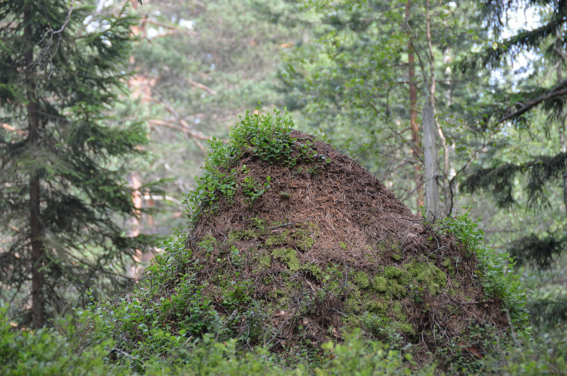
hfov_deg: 12.3
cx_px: 284
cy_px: 188
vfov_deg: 8.1
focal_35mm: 168
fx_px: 2641
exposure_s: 1/125
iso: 360
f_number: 5.6
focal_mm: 112
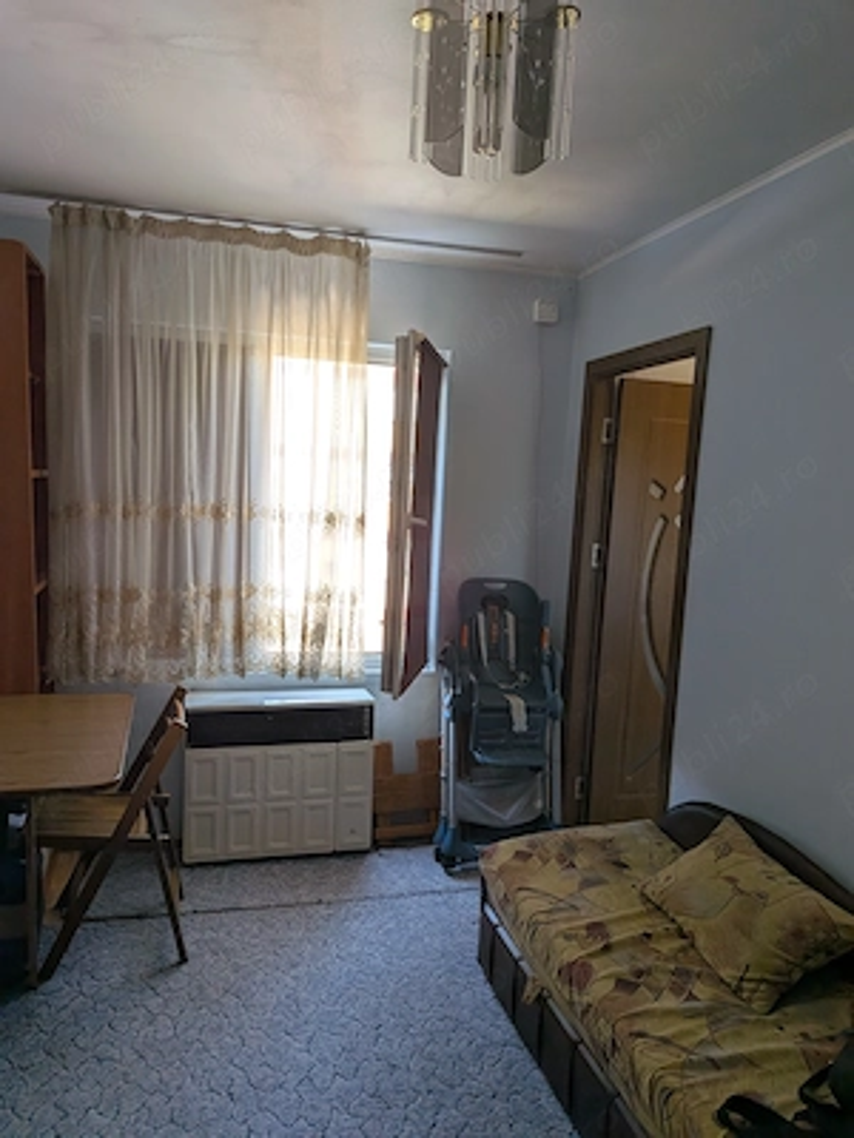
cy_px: 569
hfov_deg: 56.8
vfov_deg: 71.6
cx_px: 427
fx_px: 789
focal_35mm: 24
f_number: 1.7
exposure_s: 1/100
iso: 47
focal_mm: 4.53
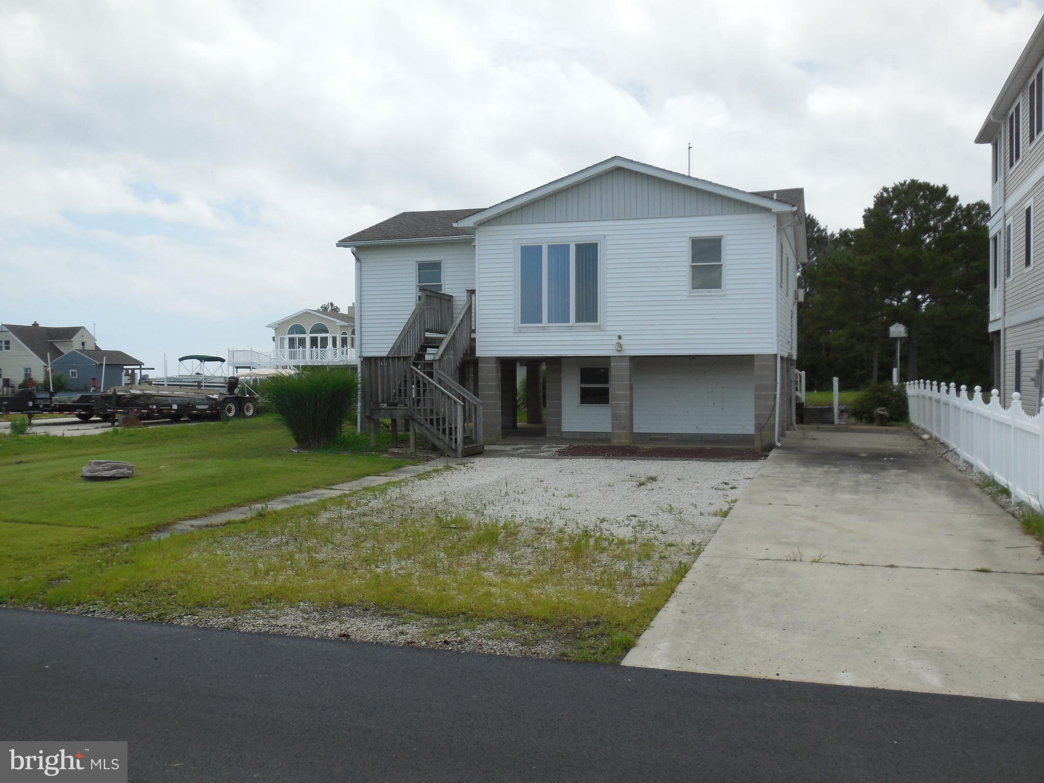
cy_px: 392
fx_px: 1025
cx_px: 522
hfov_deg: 54.0
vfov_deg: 41.8
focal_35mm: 34
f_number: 3.4
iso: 125
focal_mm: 6.1
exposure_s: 1/1600
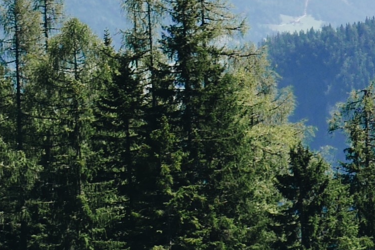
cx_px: 518
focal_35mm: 198
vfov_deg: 6.9
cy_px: -38
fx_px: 2063
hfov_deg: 10.1
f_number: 5.6
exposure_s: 1/800
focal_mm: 15.9
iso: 200
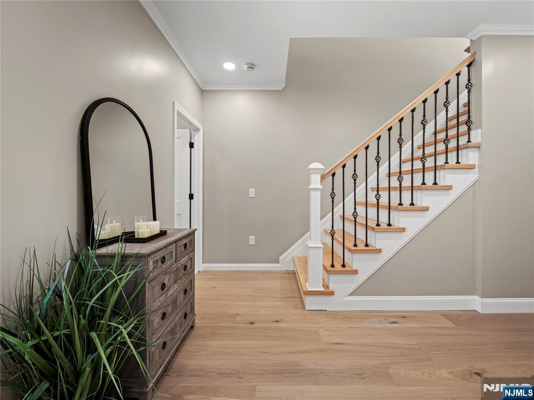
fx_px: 200
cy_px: 200
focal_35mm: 13
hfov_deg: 106.2
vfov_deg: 89.9
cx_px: 267
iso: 100
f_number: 10
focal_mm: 17
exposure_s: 1.1
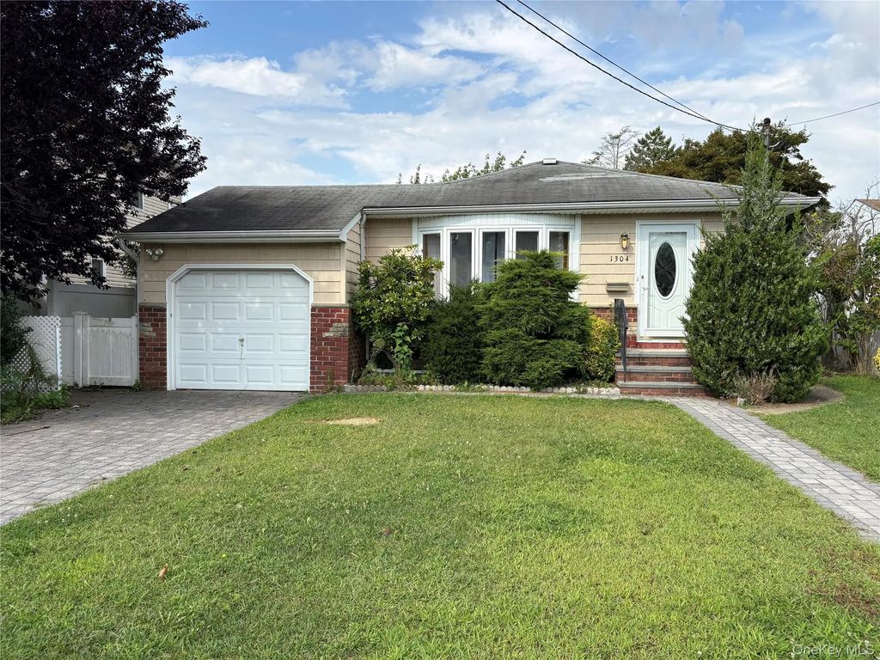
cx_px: 440
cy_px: 330
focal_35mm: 26
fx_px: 661
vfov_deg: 53.1
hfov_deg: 67.3
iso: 50
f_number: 1.6
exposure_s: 1/2985
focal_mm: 5.96
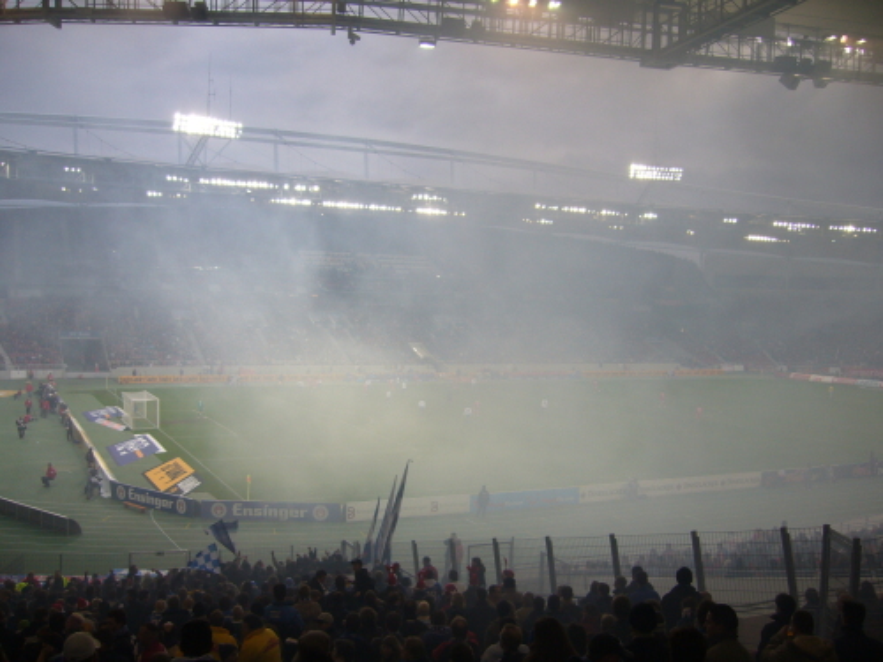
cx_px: 442
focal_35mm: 35
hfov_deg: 52.6
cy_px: 331
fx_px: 893
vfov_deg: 40.7
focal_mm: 5.8
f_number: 2.8
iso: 80
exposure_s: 1/100
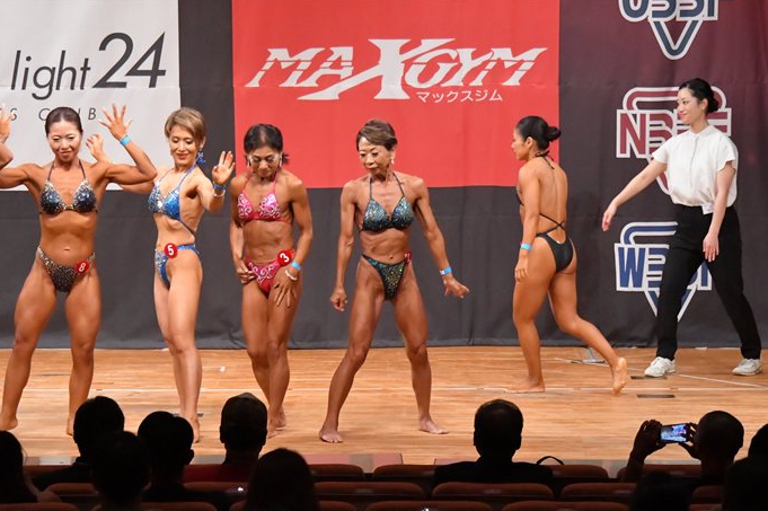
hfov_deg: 10.4
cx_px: 389
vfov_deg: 6.9
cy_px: 288
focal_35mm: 198
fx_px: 4221
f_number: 5.6
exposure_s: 1/400
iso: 10000
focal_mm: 116
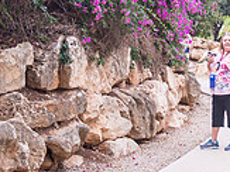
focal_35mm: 130
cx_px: 167
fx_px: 863
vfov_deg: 10.9
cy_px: -91
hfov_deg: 15.1
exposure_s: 1/100
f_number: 3.5
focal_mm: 38
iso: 100
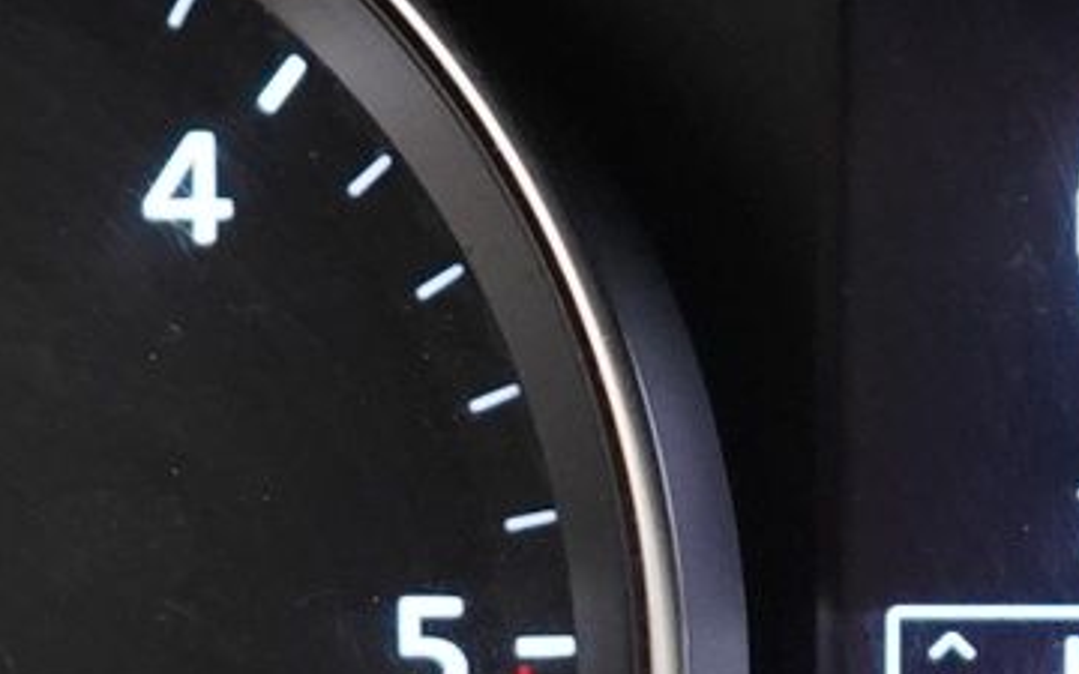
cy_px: 601
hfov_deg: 10.1
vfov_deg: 6.4
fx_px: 6028
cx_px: 1178
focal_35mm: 205
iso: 5000
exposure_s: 1/60
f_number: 3.5
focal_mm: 29
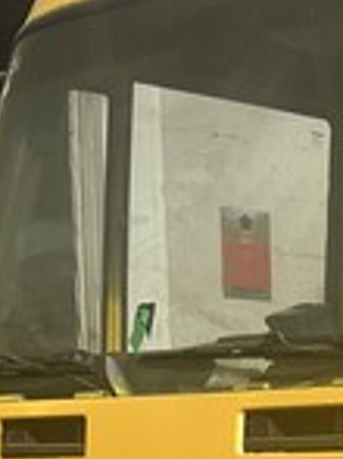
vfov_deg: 12.8
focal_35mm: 151
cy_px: 540
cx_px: 918
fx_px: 1998
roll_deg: +1.5
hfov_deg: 8.6
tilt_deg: -1.2
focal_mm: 5.7
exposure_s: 1/6579
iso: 50
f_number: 1.5
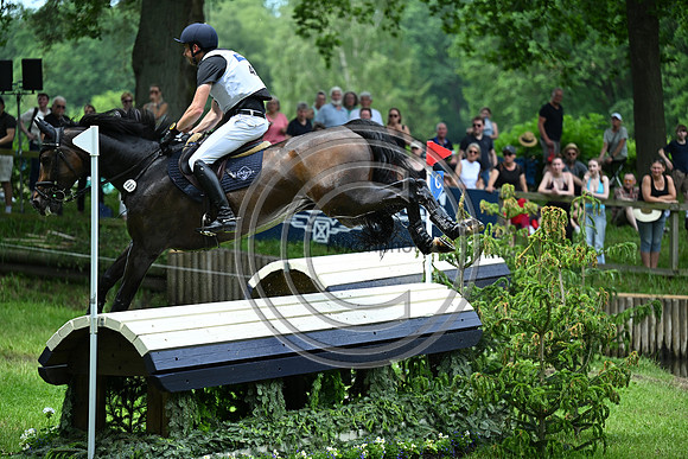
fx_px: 2676
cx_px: 344
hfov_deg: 14.7
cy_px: 230
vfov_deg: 9.8
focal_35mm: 140
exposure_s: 1/1250
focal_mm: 140
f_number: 3.2
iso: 320
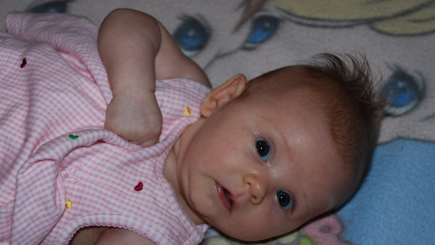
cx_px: 201
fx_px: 1119
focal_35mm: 97
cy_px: 149
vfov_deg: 12.5
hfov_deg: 22.0
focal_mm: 48
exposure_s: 1/60
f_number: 4.8
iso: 200
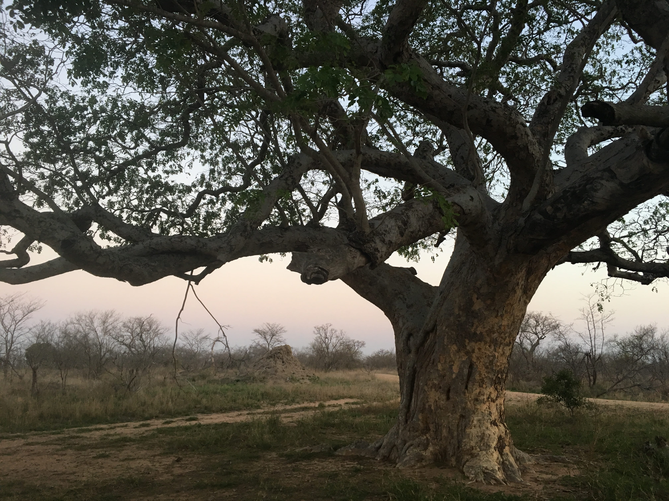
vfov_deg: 48.2
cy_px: 250
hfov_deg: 61.7
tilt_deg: +11.0
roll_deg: +0.2
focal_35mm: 29
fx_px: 560
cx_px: 334
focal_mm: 4.15
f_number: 2.2
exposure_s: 1/33
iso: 50
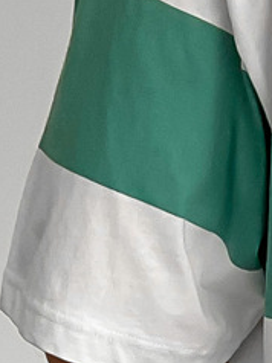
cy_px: 749
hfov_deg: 7.3
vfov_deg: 9.4
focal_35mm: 195
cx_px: 547
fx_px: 2047
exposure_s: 1/120
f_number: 1.8
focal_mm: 3
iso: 50
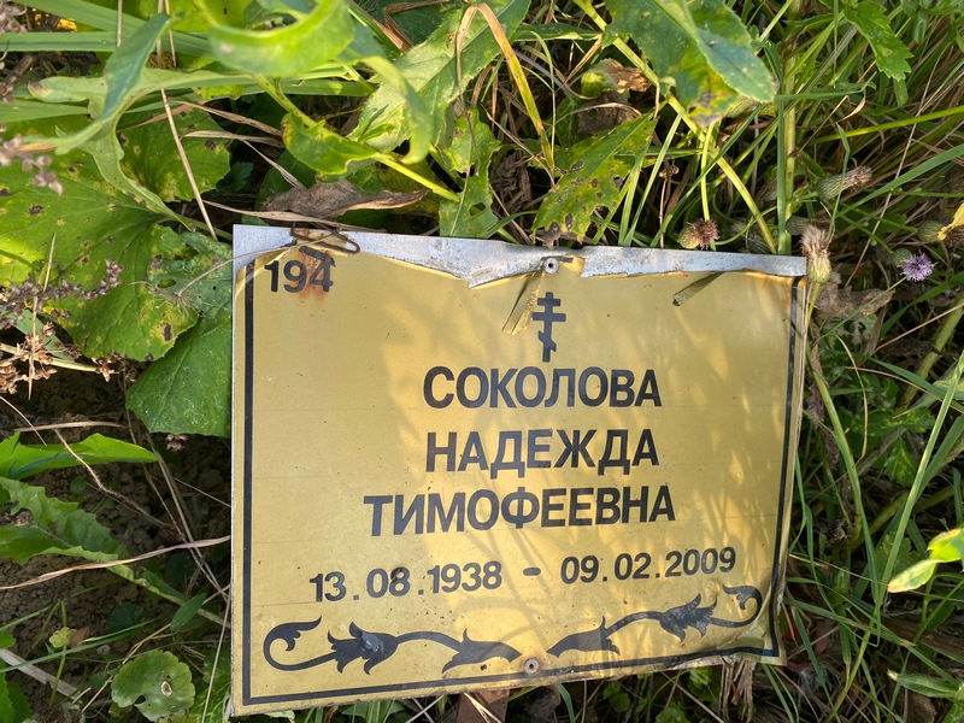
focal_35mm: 26
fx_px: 724
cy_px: 362
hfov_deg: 67.3
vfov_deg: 53.1
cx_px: 482
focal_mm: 4.25
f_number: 1.8
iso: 32
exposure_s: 1/149
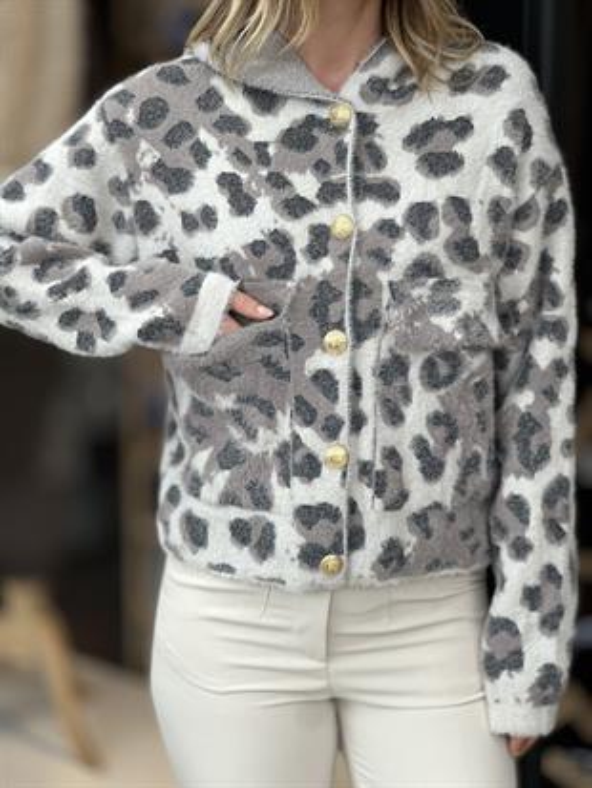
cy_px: 394
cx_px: 296
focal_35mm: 77
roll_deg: -0.1
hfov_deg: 19.1
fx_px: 1755
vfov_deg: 25.3
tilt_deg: -12.8
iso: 32
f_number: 2.8
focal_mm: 9
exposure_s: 1/121
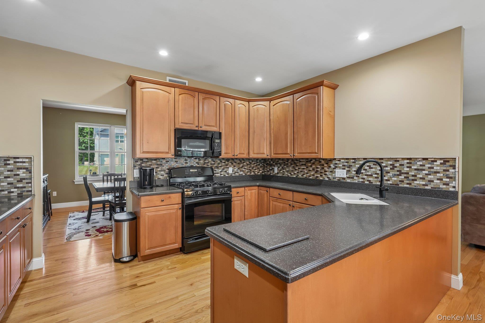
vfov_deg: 73.7
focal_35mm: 16
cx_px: 242
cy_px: 162
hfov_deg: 96.7
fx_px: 216
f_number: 8
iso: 400
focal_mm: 16
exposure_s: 1/4
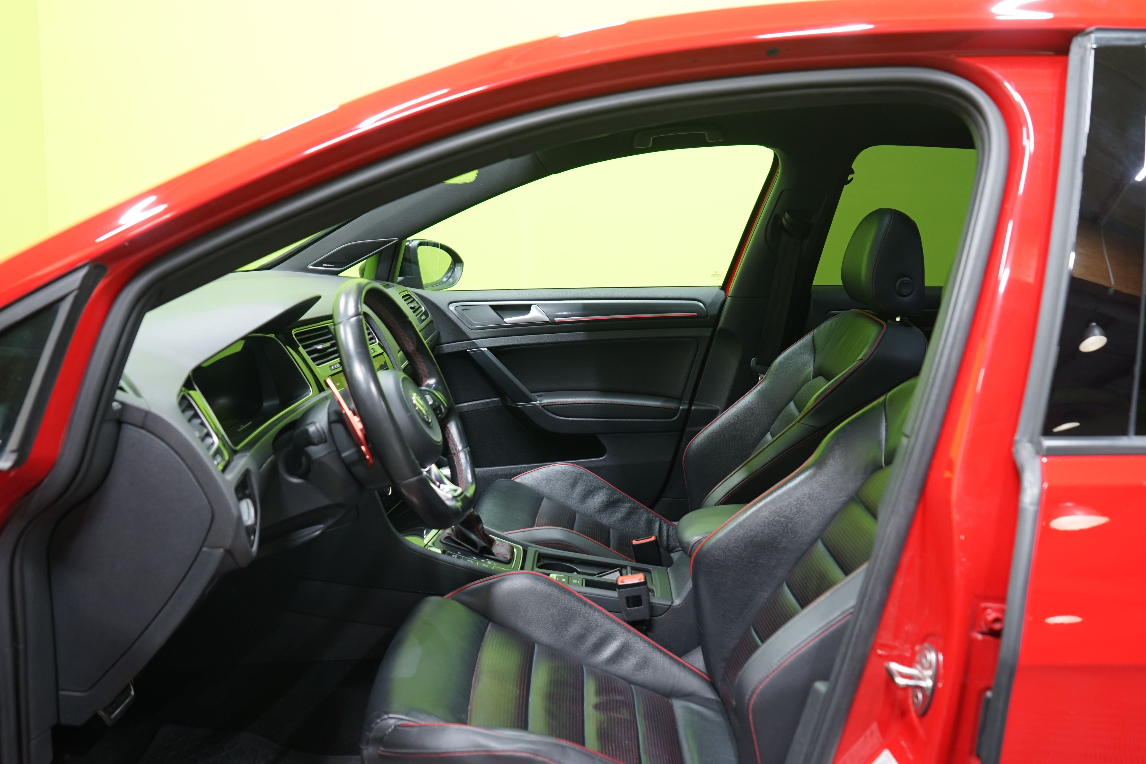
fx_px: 987
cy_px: 382
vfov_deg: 42.3
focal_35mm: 31
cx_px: 573
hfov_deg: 60.3
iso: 800
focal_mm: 31
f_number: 4.5
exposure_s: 1/20
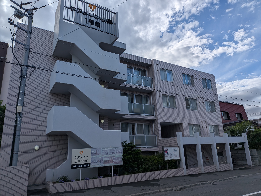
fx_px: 181
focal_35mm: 24
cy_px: 98
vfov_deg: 56.8
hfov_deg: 71.6
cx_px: 130
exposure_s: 1/2865
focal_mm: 4.53
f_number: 1.7
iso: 25
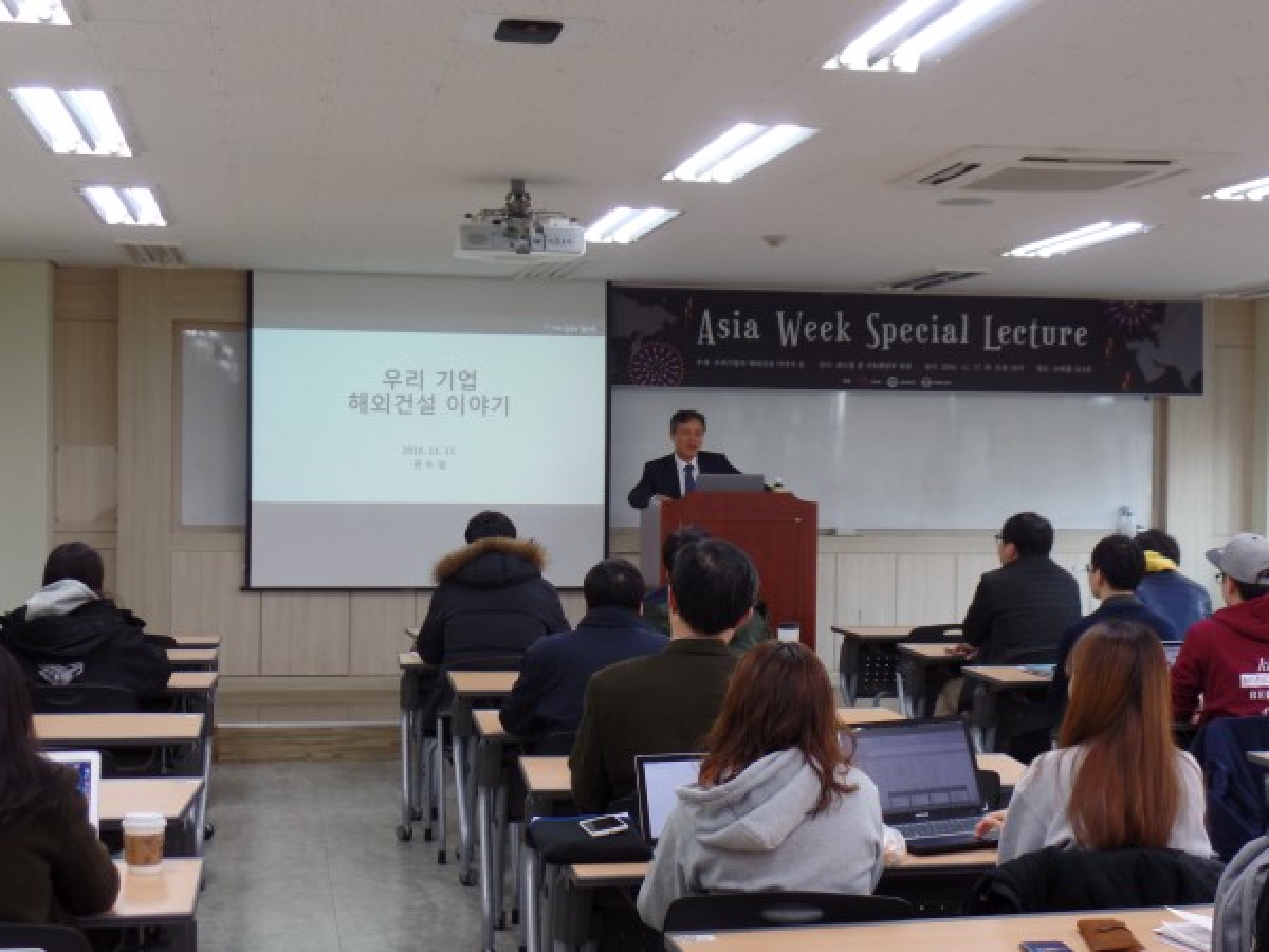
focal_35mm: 52
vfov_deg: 28.0
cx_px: 634
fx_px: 1906
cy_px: 476
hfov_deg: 36.8
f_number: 3.4
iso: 160
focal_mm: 9.2
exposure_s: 1/30
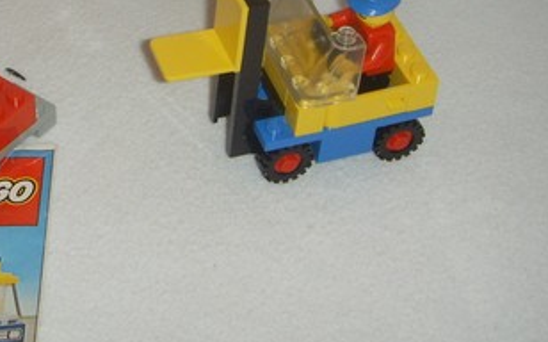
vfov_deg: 15.0
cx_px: 14
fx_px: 1283
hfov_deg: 23.2
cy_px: 27
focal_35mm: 86
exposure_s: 1/45
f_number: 3.5
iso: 100
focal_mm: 6.6
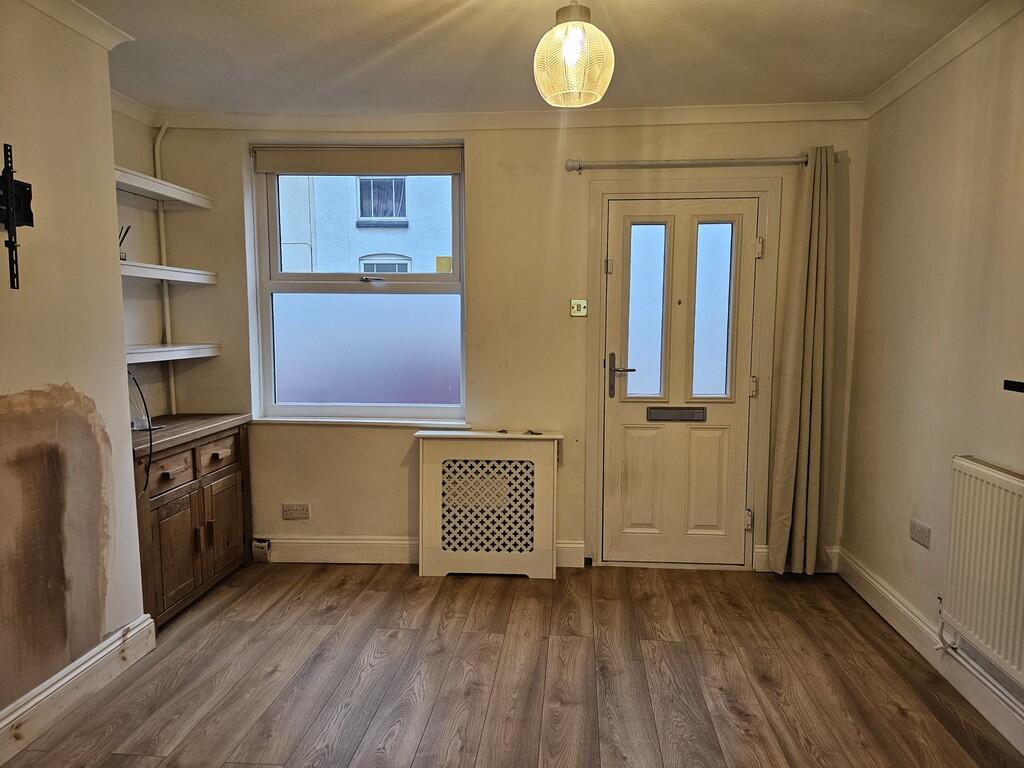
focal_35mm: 23
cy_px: 384
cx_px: 512
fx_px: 680
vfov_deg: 58.9
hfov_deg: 73.9
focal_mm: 5.4
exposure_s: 1/100
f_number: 1.8
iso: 160
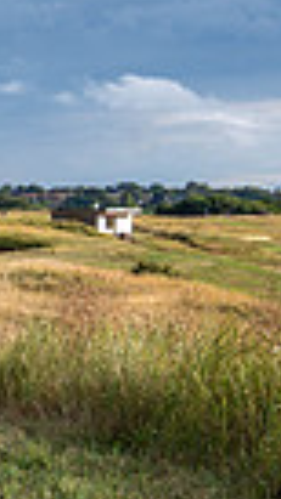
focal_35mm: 148
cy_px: 328
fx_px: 1962
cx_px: -726
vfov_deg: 14.5
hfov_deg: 6.9
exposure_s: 1/1000
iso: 100
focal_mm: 33.5
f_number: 4.5
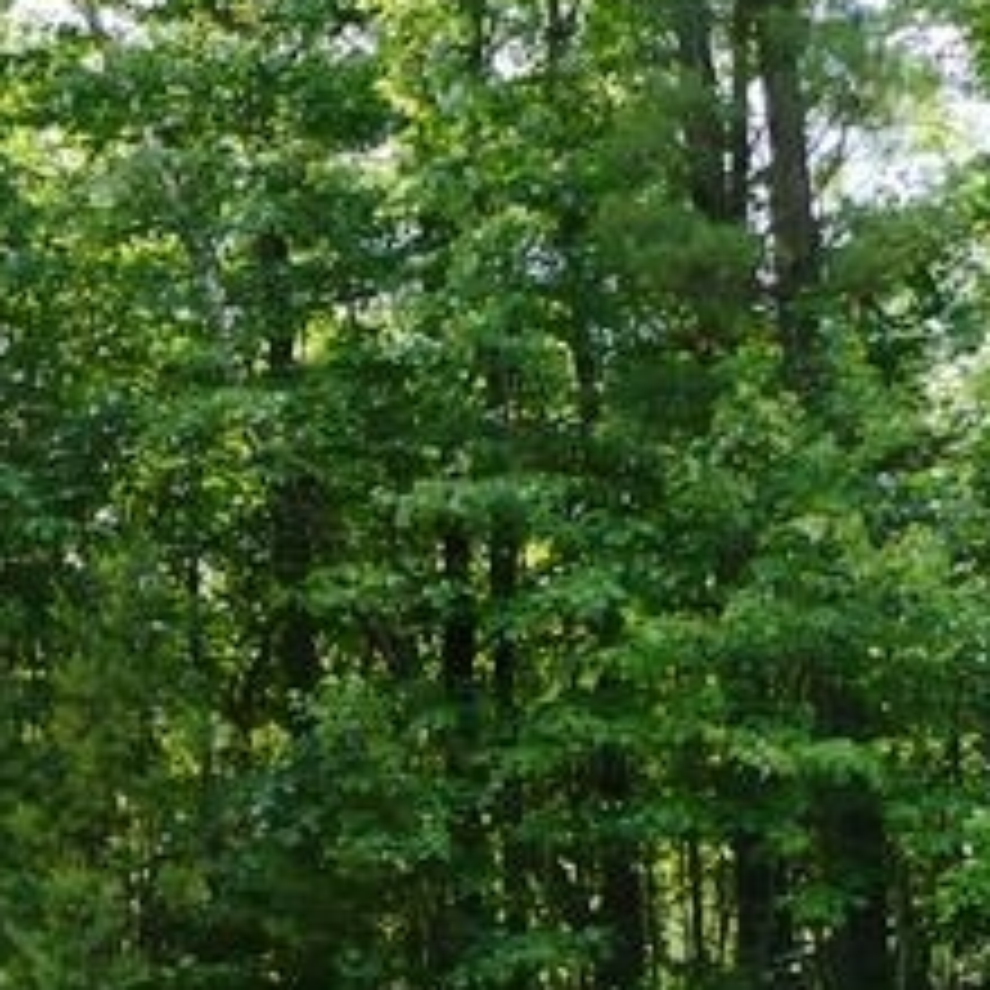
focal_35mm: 95
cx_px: -414
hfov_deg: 16.9
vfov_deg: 18.2
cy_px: 724
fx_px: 3074
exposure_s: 1/400
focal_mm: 6.1
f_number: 2.8
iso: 100
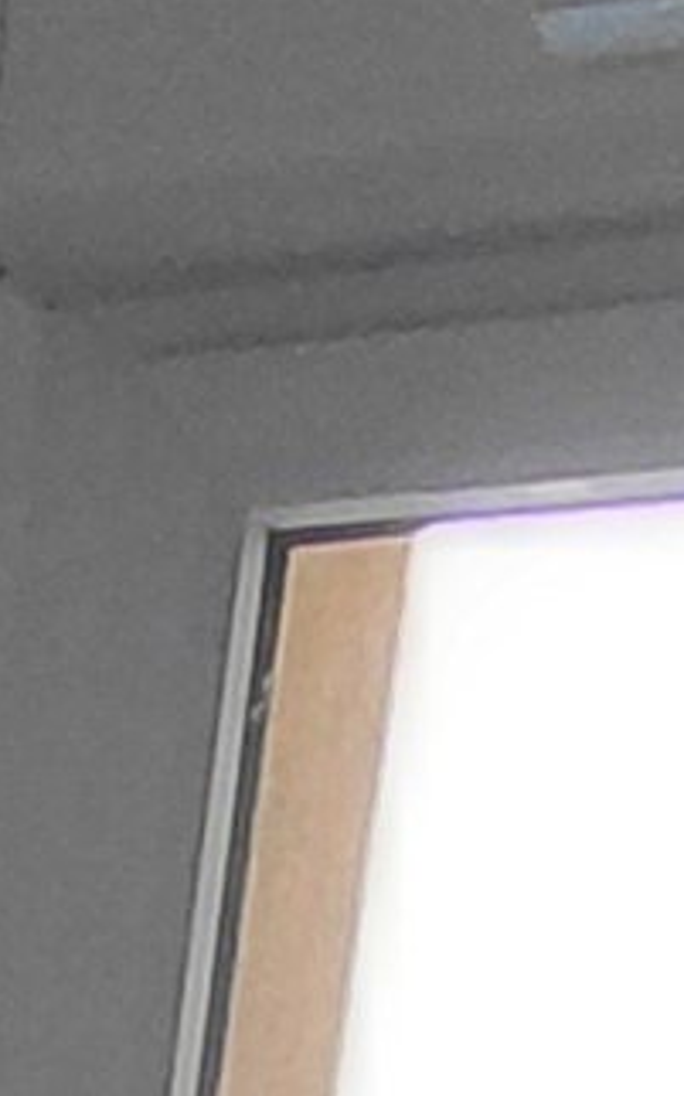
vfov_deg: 9.2
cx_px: -1701
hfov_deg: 6.6
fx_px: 5135
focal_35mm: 172
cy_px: 3523
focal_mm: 1.64
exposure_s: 1/60
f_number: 2.2
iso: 64
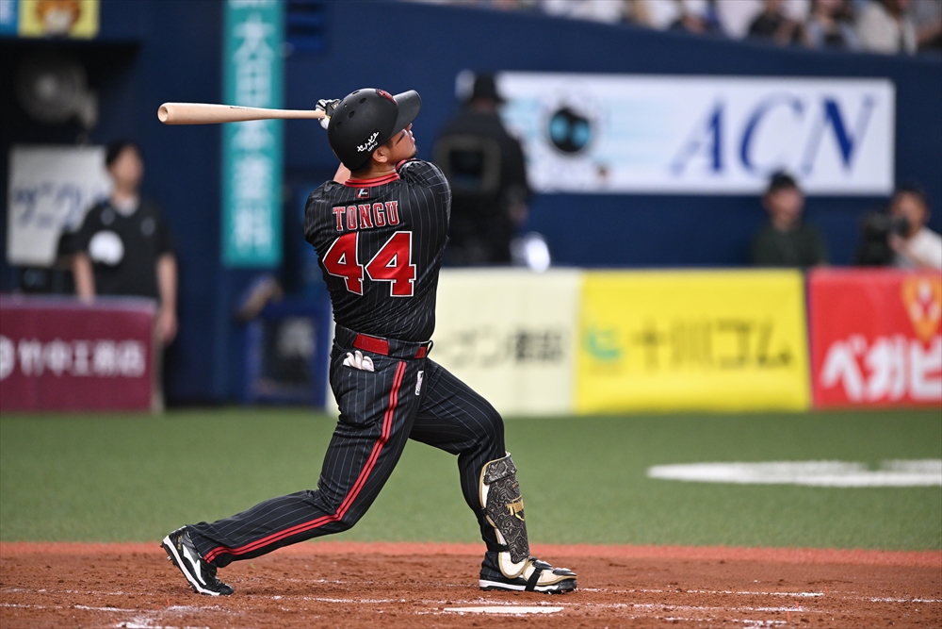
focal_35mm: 400
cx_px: 471
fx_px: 10467
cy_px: 314
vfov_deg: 3.4
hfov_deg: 5.2
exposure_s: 1/1600
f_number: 2.8
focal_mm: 400
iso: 3200
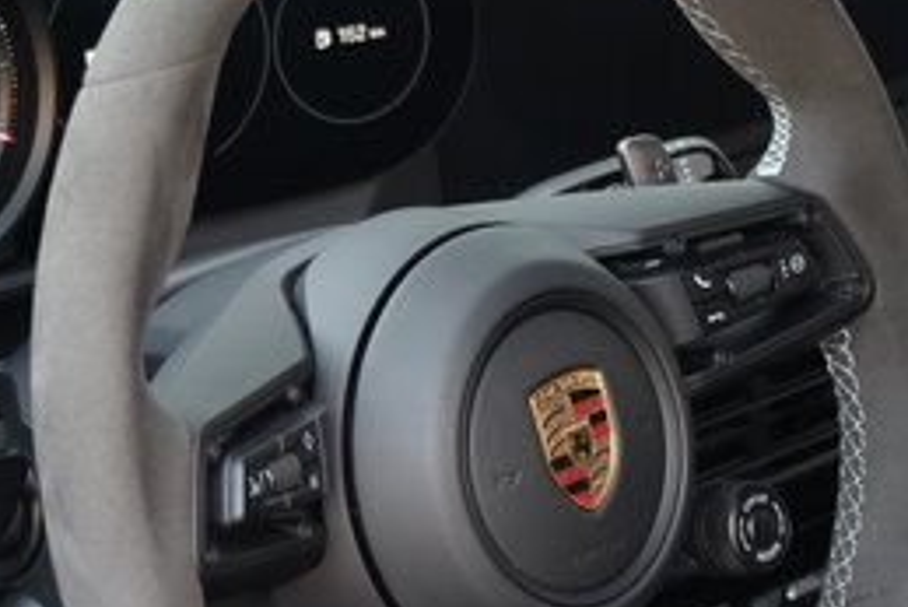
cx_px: 803
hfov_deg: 11.5
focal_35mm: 178
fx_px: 4492
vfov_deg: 7.7
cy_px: 475
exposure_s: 1/60
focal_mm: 30.2
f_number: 4
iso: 640
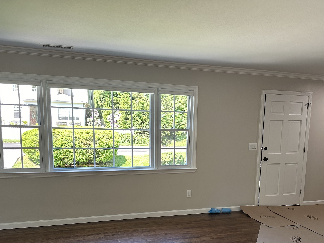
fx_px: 328
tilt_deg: -8.4
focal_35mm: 35
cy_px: 177
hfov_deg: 52.4
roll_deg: -1.8
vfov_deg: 39.8
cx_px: 188
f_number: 1.78
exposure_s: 1/120
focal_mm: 6.86
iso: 125
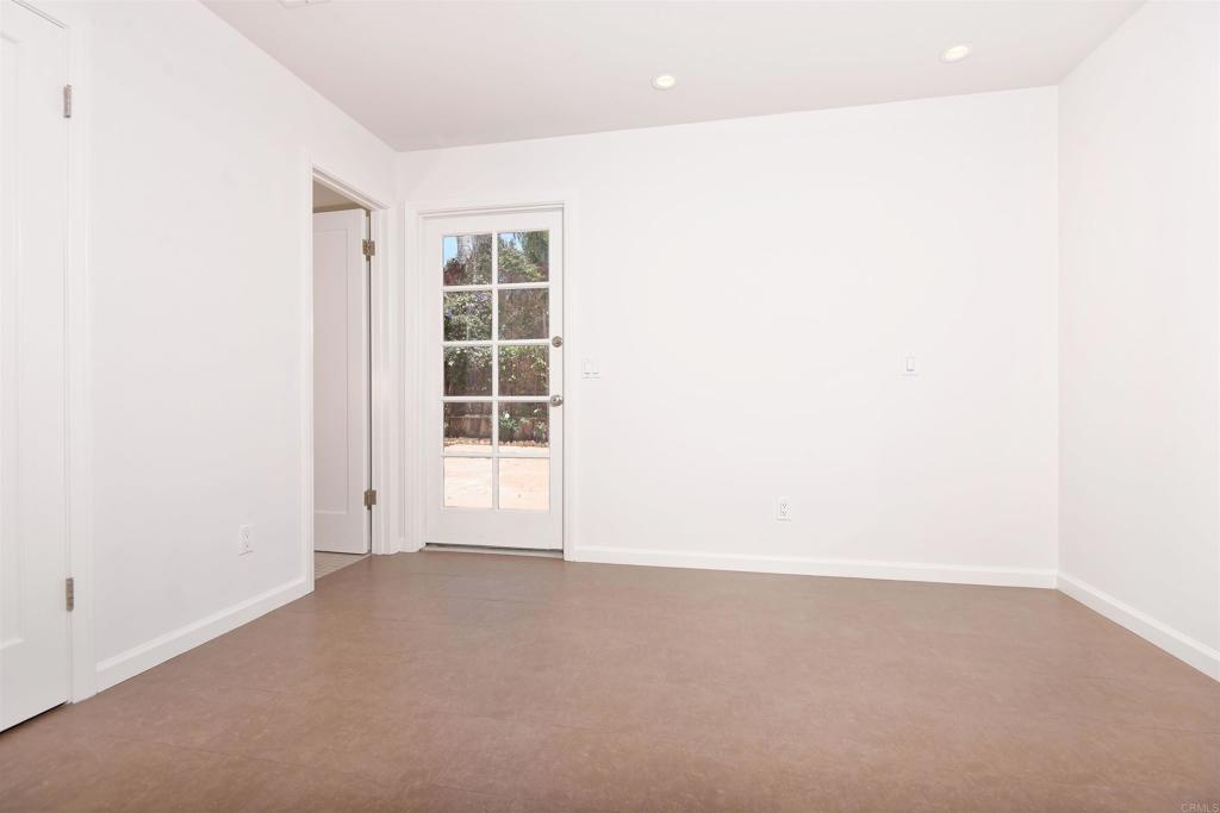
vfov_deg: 73.8
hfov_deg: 96.7
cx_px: 610
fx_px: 542
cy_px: 406
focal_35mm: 16
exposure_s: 1/250
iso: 200
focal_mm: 16
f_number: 7.1
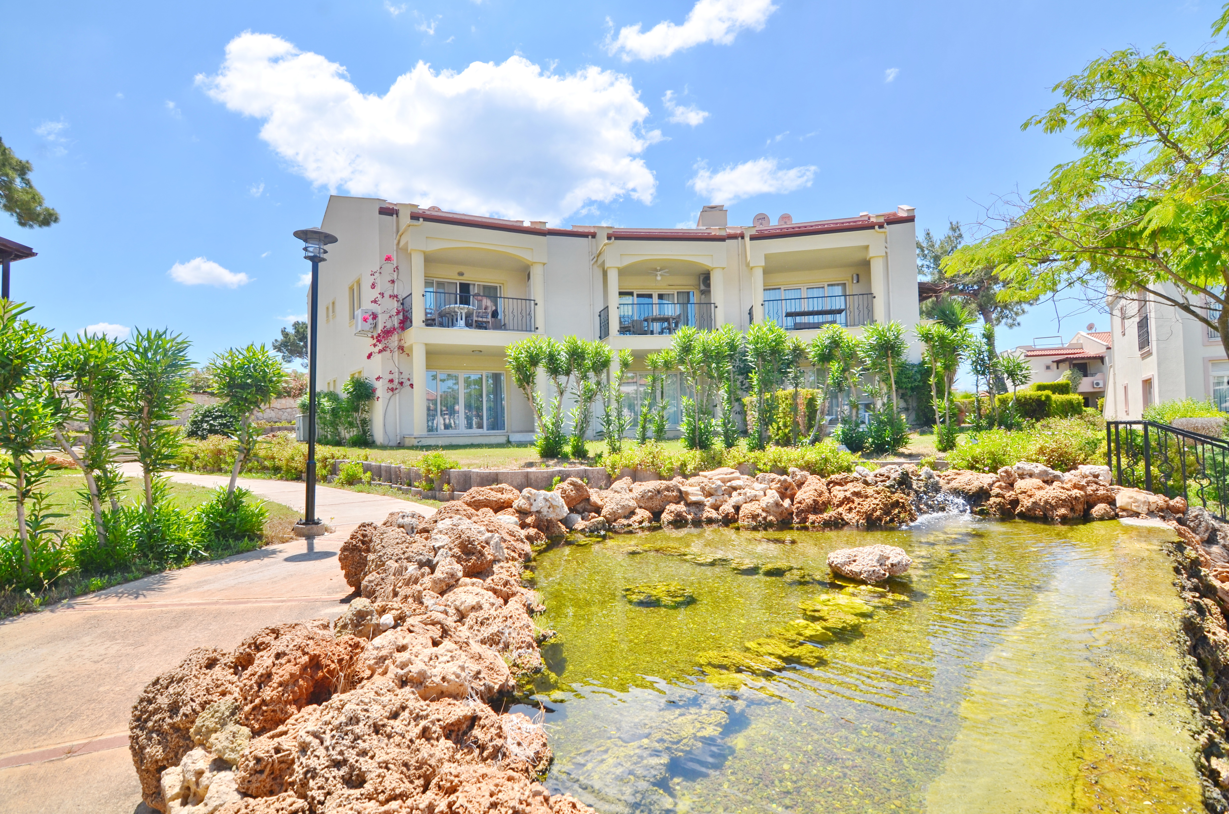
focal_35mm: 16
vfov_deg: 71.8
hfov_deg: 95.1
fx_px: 562
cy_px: 407
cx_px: 614
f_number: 8
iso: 100
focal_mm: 11
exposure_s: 1/250
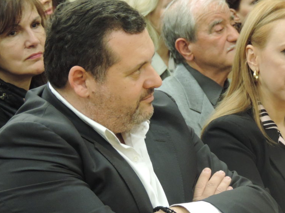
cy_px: 136
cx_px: 189
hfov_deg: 7.9
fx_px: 2066
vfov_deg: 5.9
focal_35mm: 251
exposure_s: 1/15
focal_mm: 33
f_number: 4.6
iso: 800
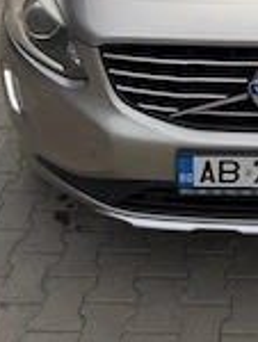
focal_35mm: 64
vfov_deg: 26.8
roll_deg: -2.4
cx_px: 274
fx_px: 634
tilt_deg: -16.2
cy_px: -68
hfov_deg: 21.9
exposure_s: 1/7353
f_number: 1.78
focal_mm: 6.76
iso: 80
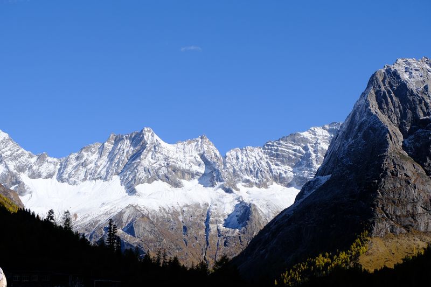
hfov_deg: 29.7
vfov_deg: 20.0
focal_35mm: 68
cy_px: 144
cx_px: 216
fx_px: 814
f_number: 5.6
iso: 320
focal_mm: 45
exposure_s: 1/1000
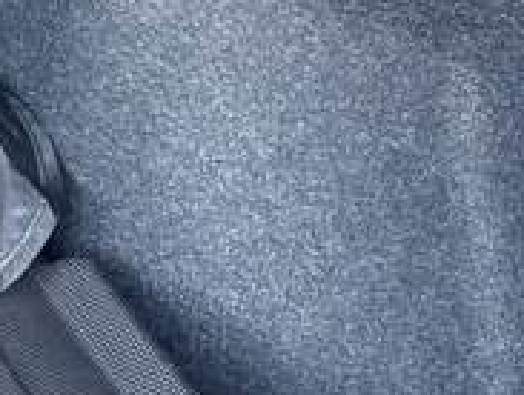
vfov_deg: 9.2
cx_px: -1011
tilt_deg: -20.7
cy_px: -249
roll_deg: +1.3
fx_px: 2381
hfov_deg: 9.8
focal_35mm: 157
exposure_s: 1/121
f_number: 1.78
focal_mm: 6.76
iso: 160
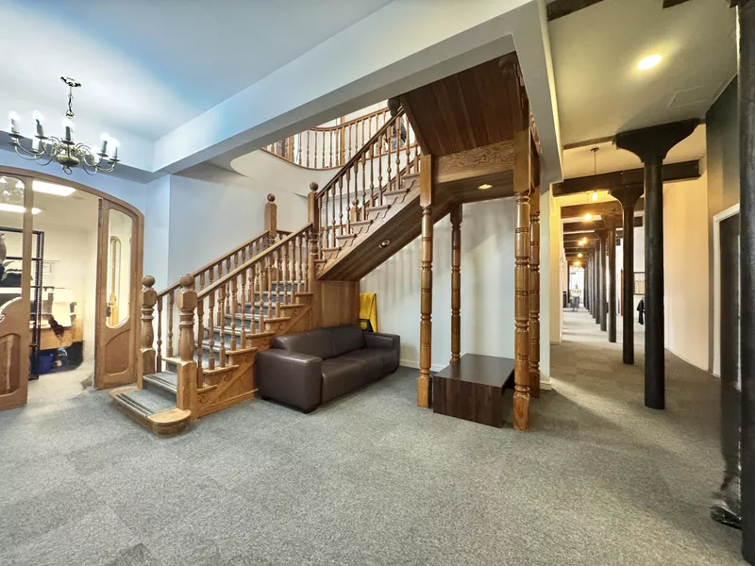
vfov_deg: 85.7
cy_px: 283
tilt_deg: -0.1
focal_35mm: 14
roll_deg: -0.8
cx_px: 378
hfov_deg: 102.1
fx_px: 305
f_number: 2.2
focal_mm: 2.22
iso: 640
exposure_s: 1/50
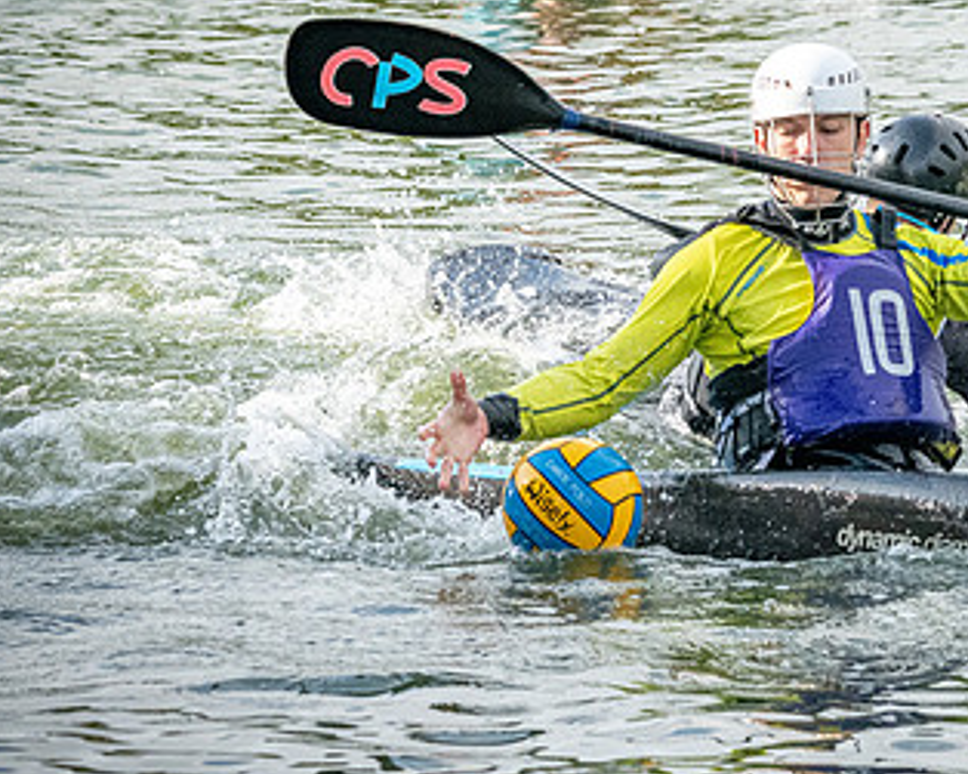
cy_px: 321
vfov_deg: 4.1
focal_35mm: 373
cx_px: 825
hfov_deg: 5.2
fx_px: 10683
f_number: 9
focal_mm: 185
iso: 3200
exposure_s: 1/3200
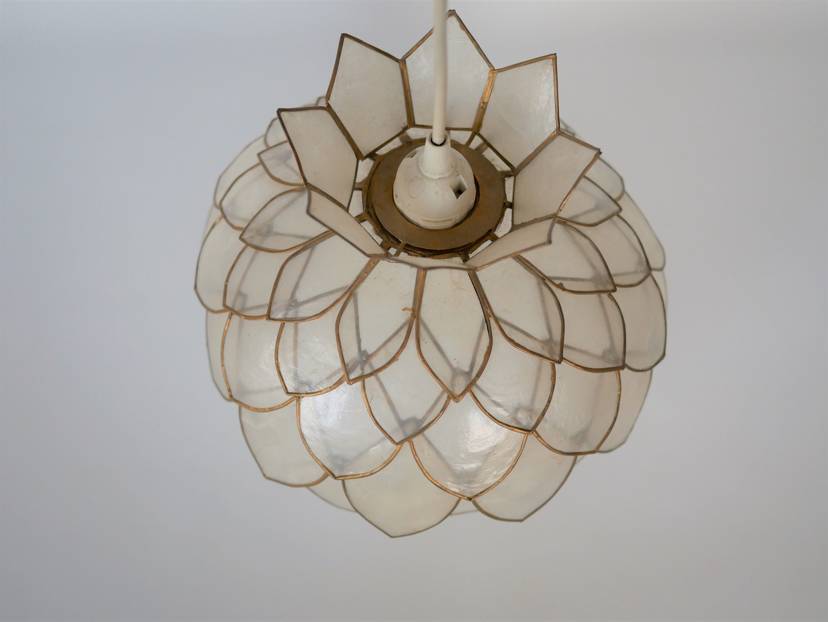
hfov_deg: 46.8
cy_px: 311
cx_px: 414
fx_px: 957
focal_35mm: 40
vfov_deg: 36.0
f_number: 1.8
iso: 200
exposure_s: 1/125
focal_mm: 20
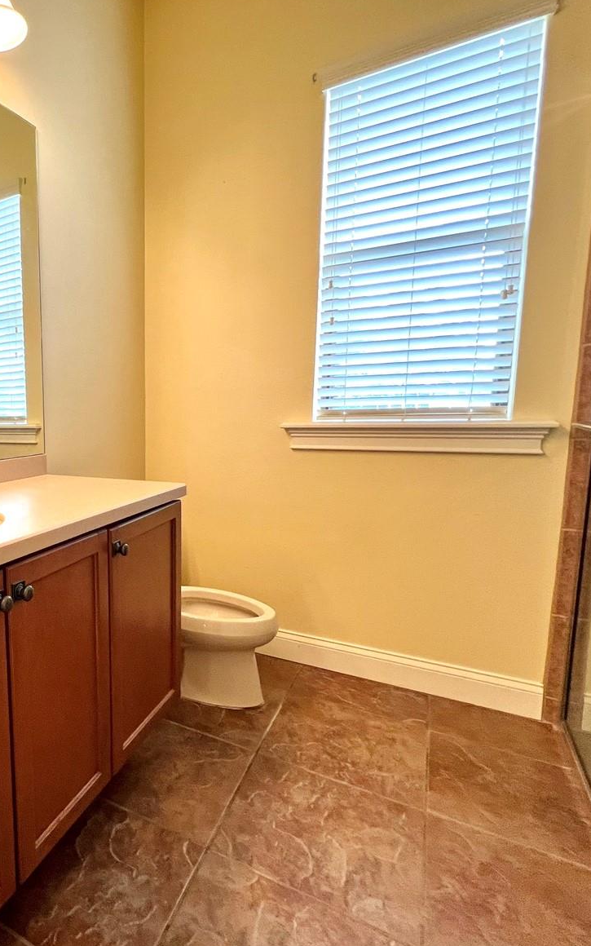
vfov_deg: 88.0
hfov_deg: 54.0
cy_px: 479
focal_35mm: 19
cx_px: 55
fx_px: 490
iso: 160
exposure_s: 1/60
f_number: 1.8
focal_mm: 1.57
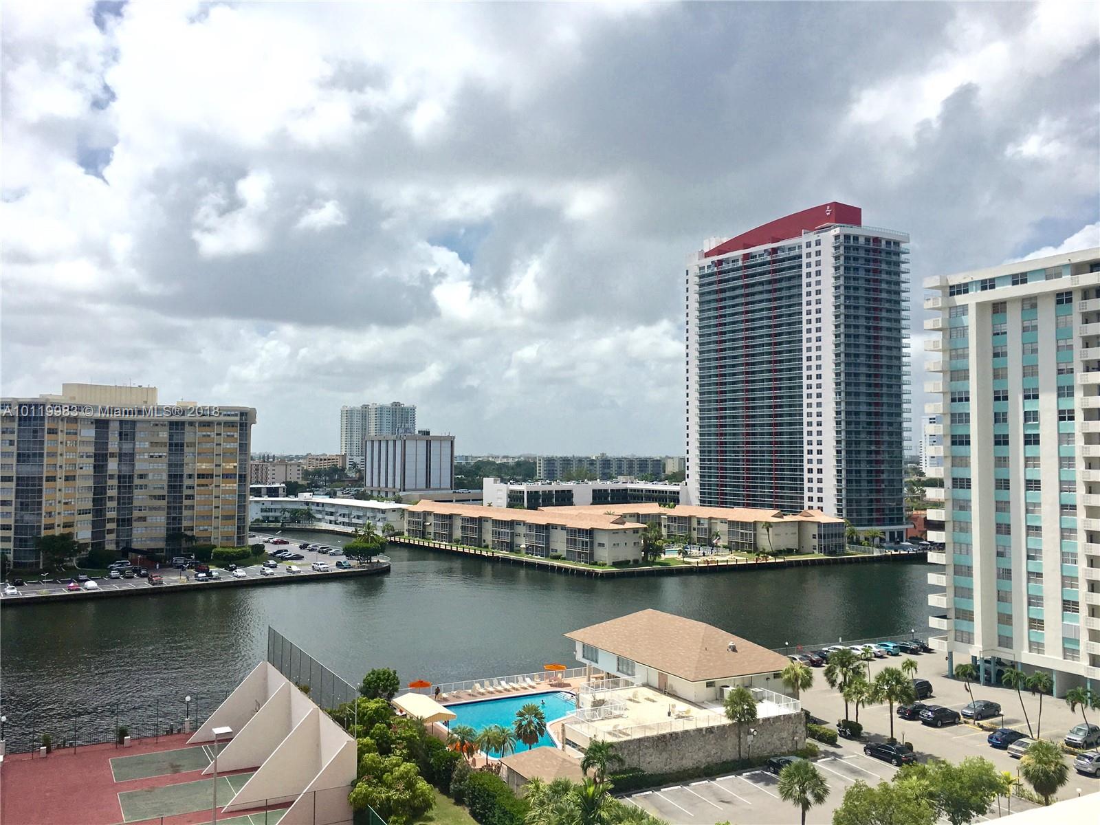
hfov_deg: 61.7
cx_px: 550
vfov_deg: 48.2
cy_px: 412
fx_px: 922
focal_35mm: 29
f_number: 2.2
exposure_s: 1/3497
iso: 25
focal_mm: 4.15
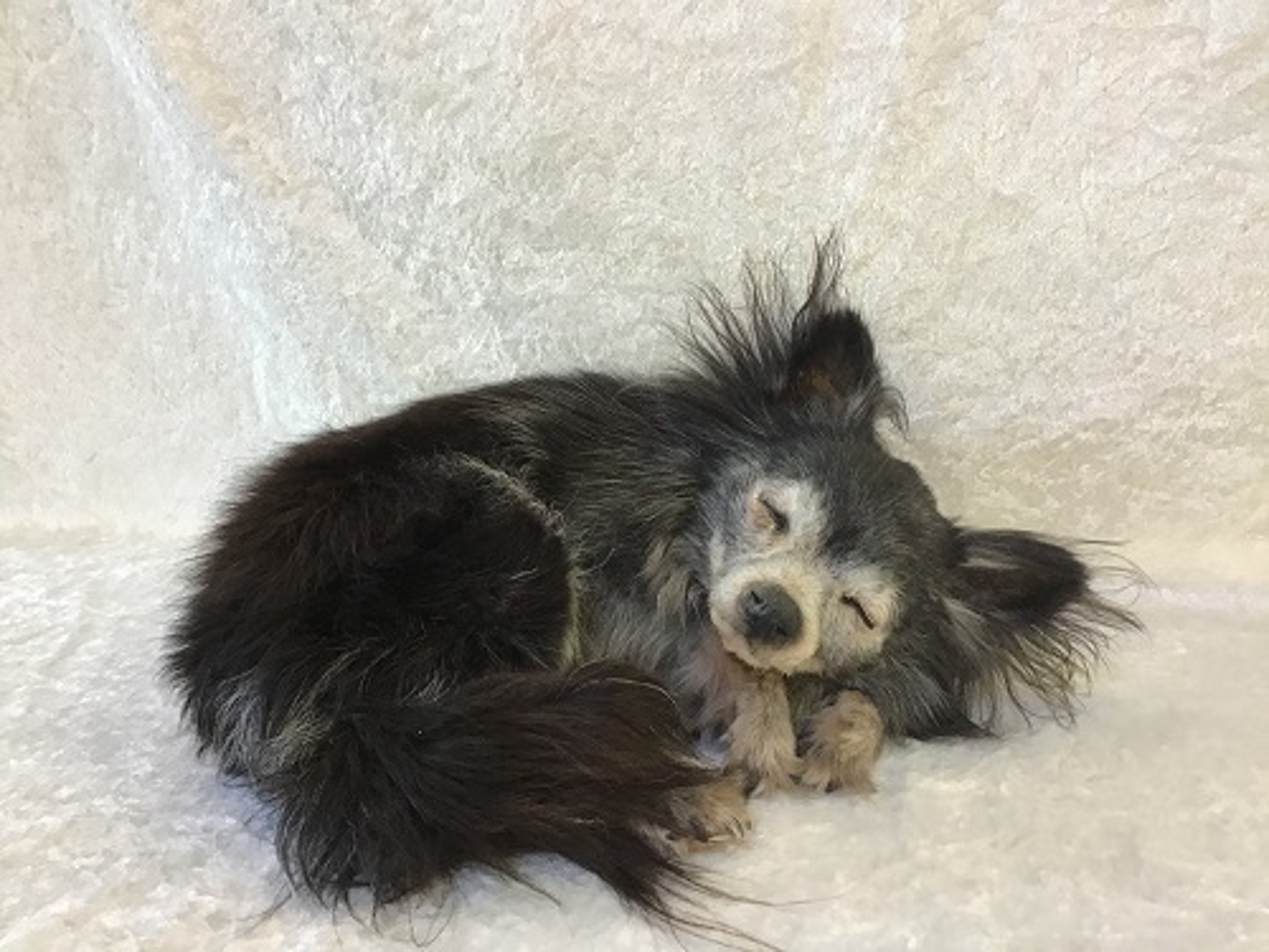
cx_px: 634
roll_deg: +1.9
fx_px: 1136
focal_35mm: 31
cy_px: 476
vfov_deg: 45.4
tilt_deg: -17.4
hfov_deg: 58.4
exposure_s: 1/33
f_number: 2.4
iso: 64
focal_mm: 3.3
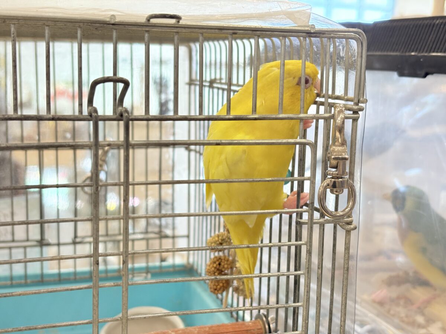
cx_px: 223
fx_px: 670
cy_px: 167
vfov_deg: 28.0
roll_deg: -1.2
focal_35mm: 52
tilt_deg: -8.5
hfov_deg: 36.8
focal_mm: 5.96
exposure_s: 1/100
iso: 80
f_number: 1.6
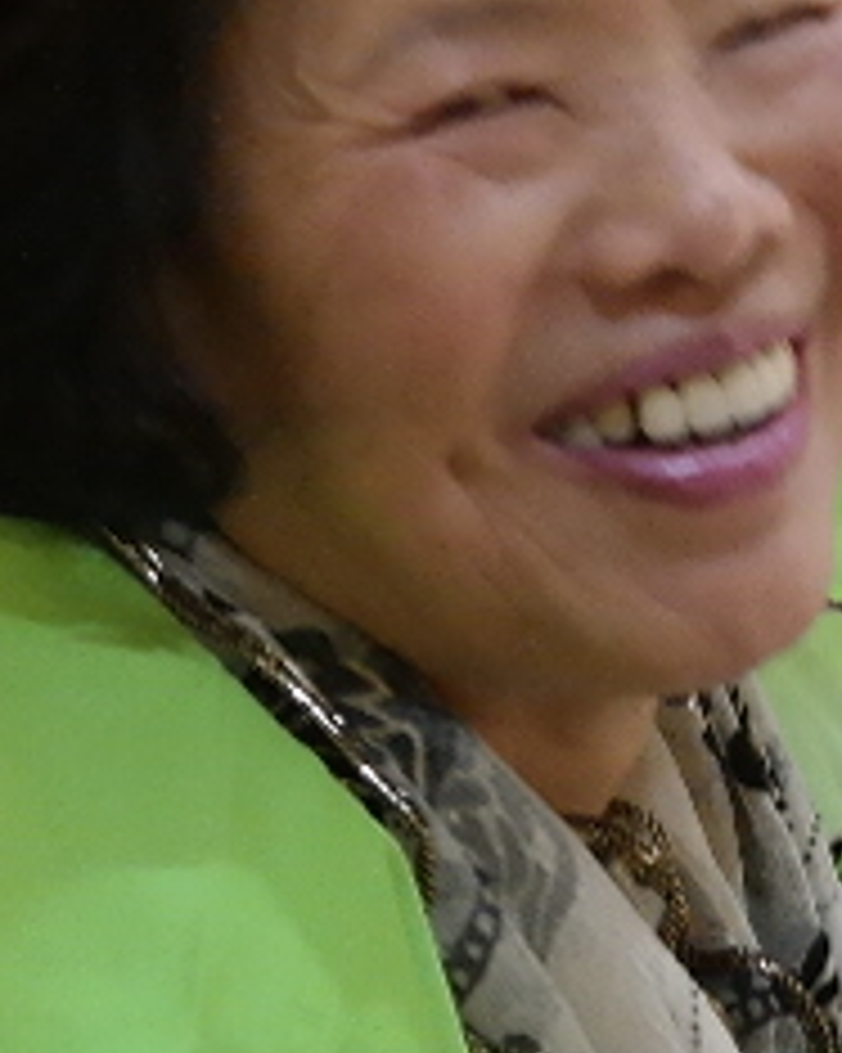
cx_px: 734
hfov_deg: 7.4
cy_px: -675
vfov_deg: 9.0
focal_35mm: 208
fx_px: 6483
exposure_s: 1/40
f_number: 3.5
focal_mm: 20
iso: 1600
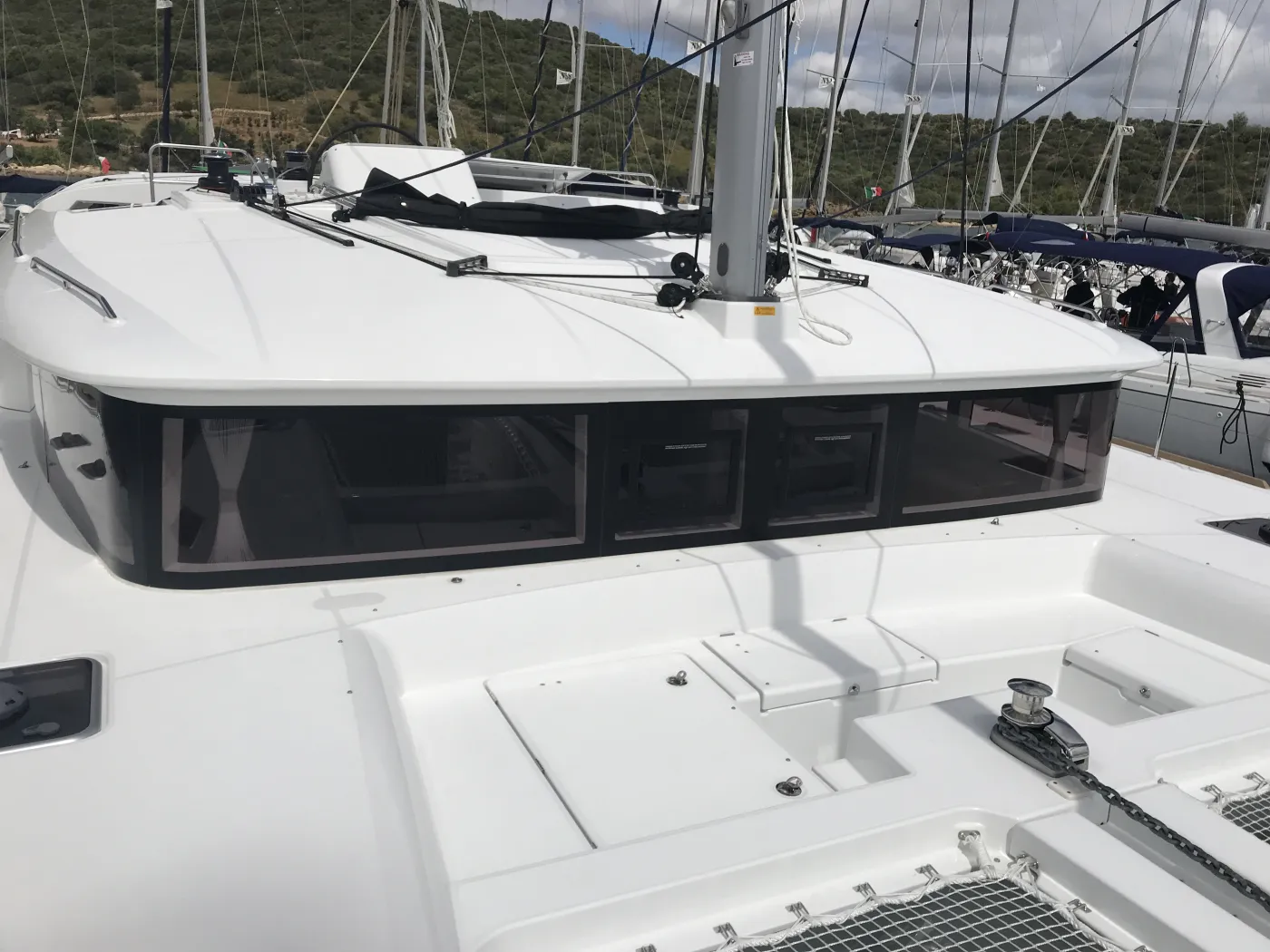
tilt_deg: -14.5
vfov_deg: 49.7
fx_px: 1027
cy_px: 476
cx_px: 635
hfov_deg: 63.4
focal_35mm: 28
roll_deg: -4.6
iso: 25
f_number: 1.8
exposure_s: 1/9615
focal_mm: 3.99
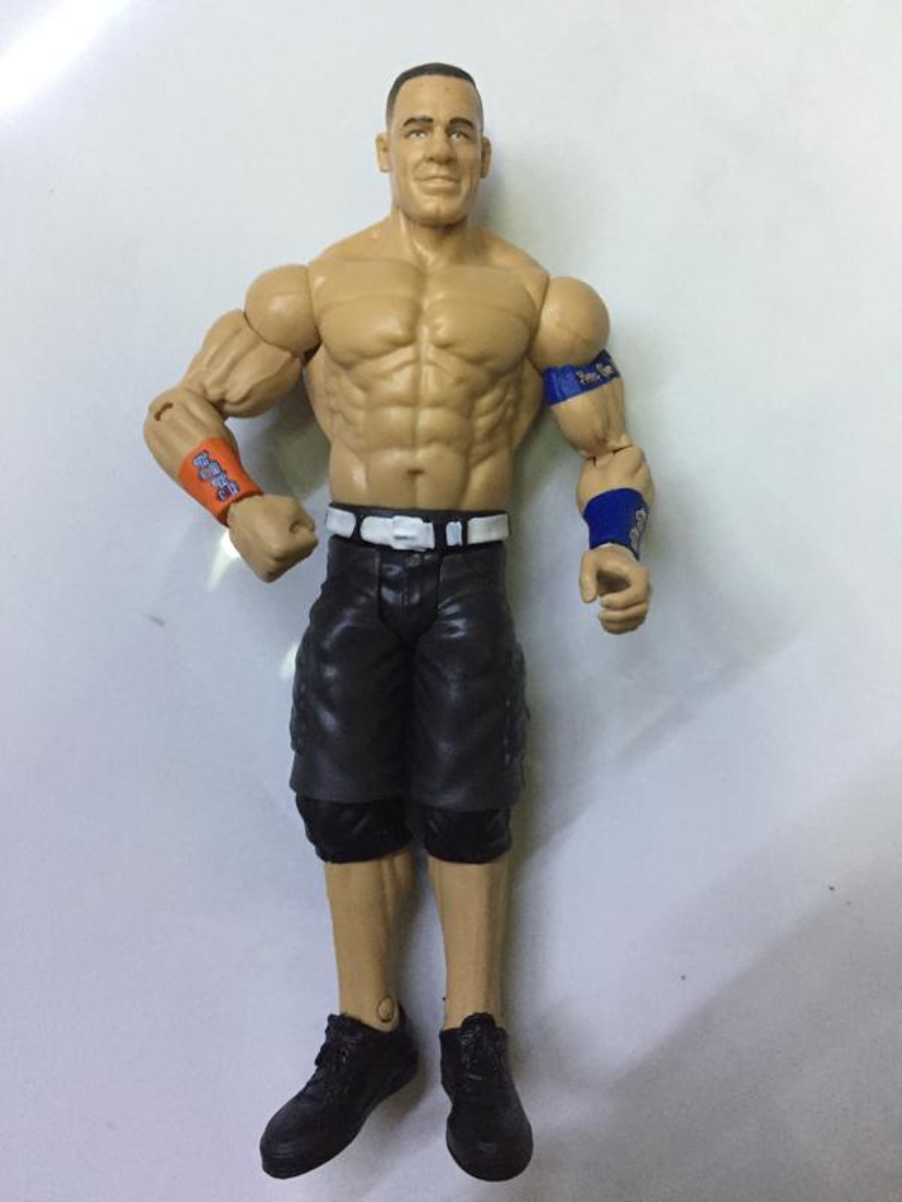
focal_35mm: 29
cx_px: 451
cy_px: 601
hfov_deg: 48.2
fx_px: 1008
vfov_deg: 61.7
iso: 250
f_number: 2.2
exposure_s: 1/33
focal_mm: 4.15
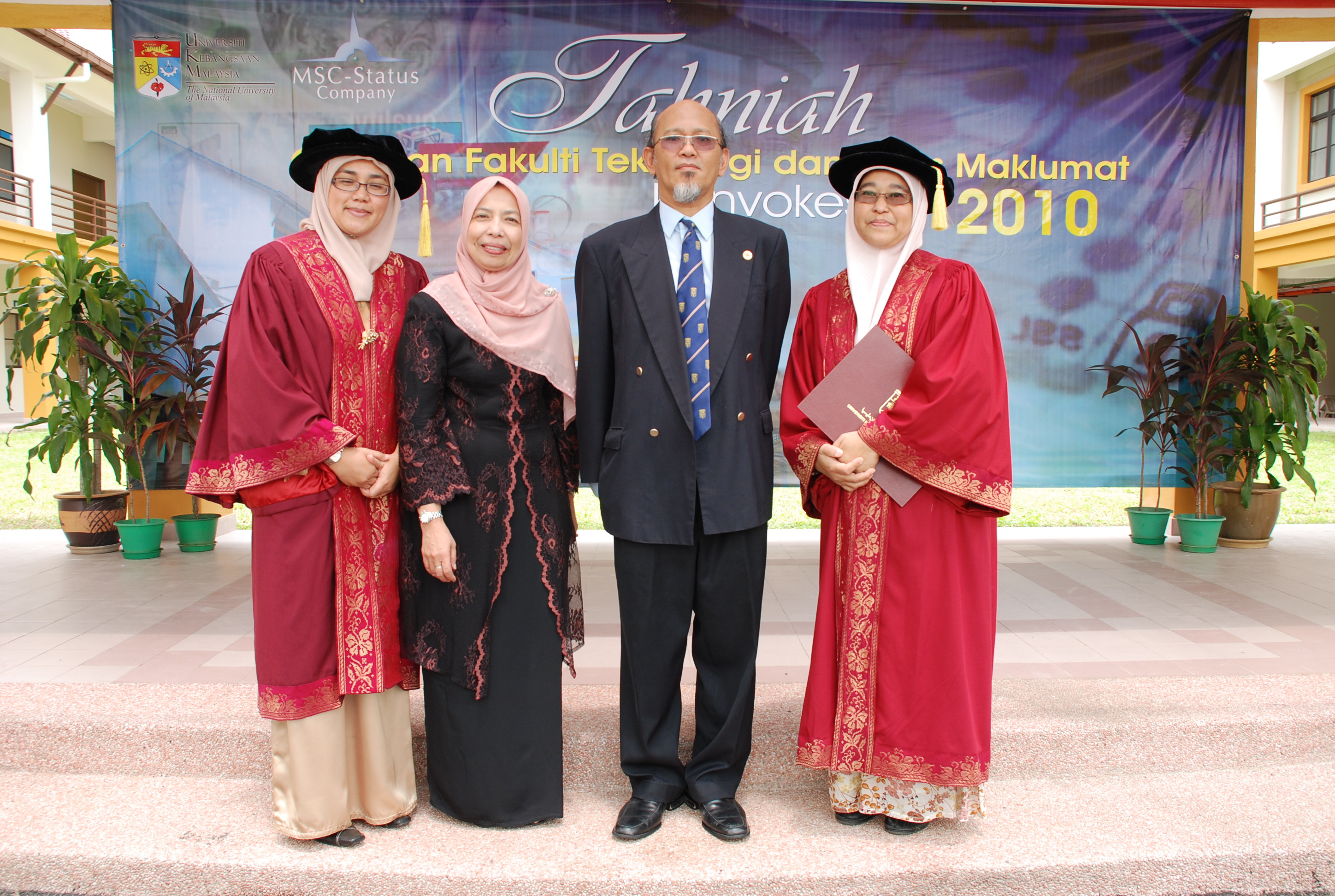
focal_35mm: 30
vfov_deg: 43.8
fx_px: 1115
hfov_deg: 61.8
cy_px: 448
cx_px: 668
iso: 200
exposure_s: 1/100
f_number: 5
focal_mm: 20
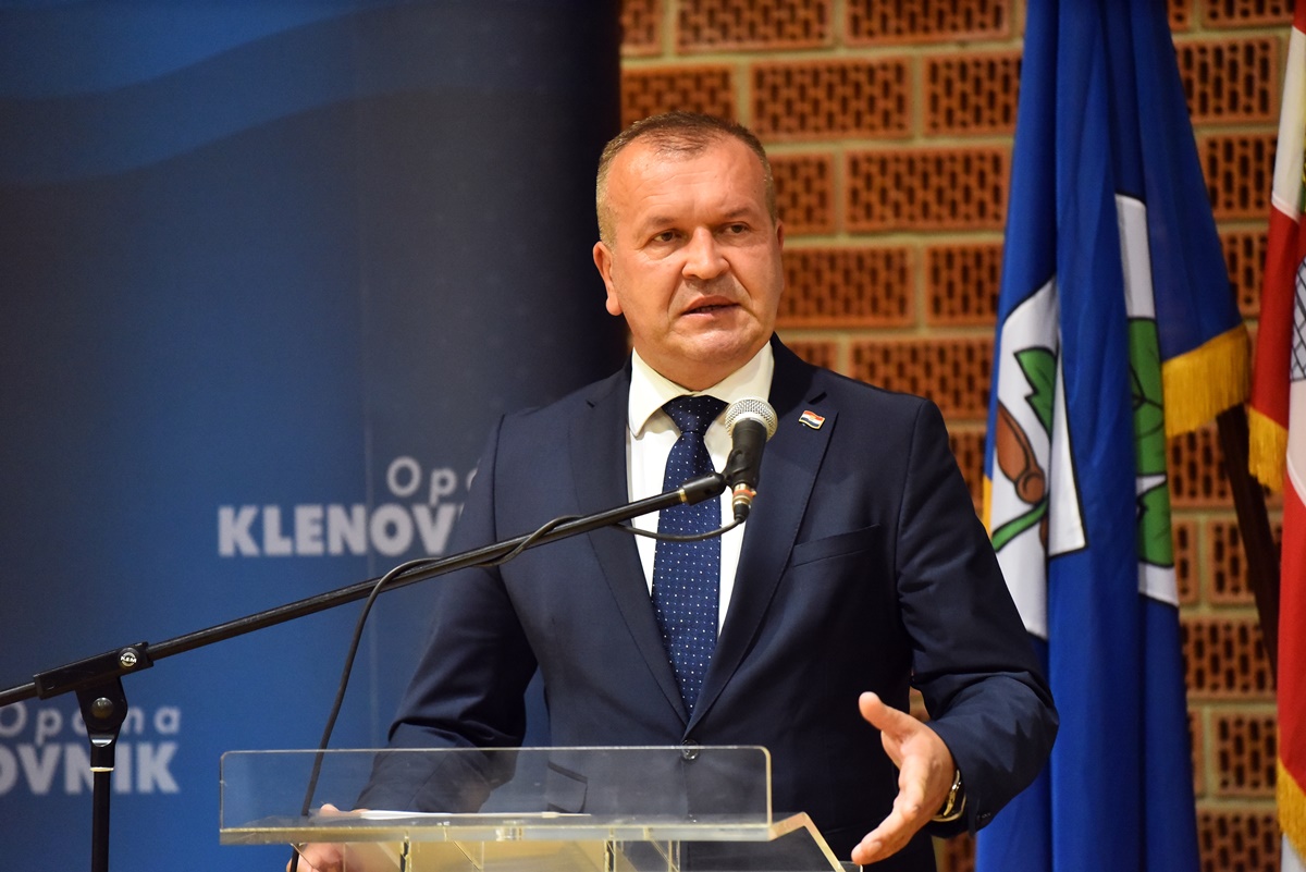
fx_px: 6351
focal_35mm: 175
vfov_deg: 7.9
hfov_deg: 11.7
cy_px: 436
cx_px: 653
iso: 8000
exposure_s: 1/160
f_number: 4
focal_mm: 175
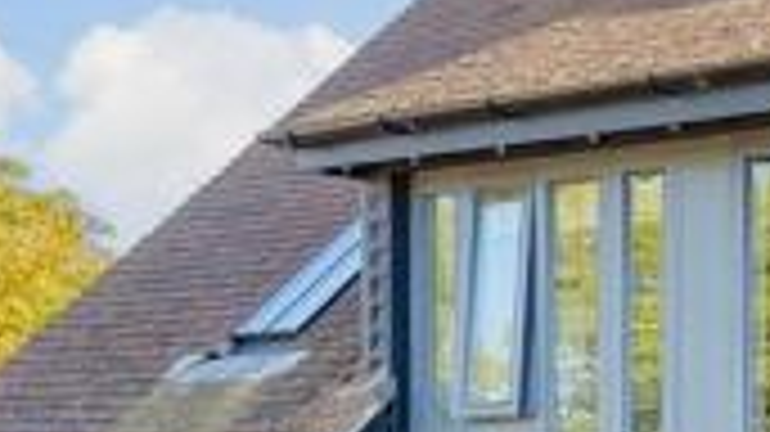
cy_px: 731
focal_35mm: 88
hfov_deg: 18.5
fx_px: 1796
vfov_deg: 12.7
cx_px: 1414
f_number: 8
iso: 125
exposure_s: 1/50
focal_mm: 14
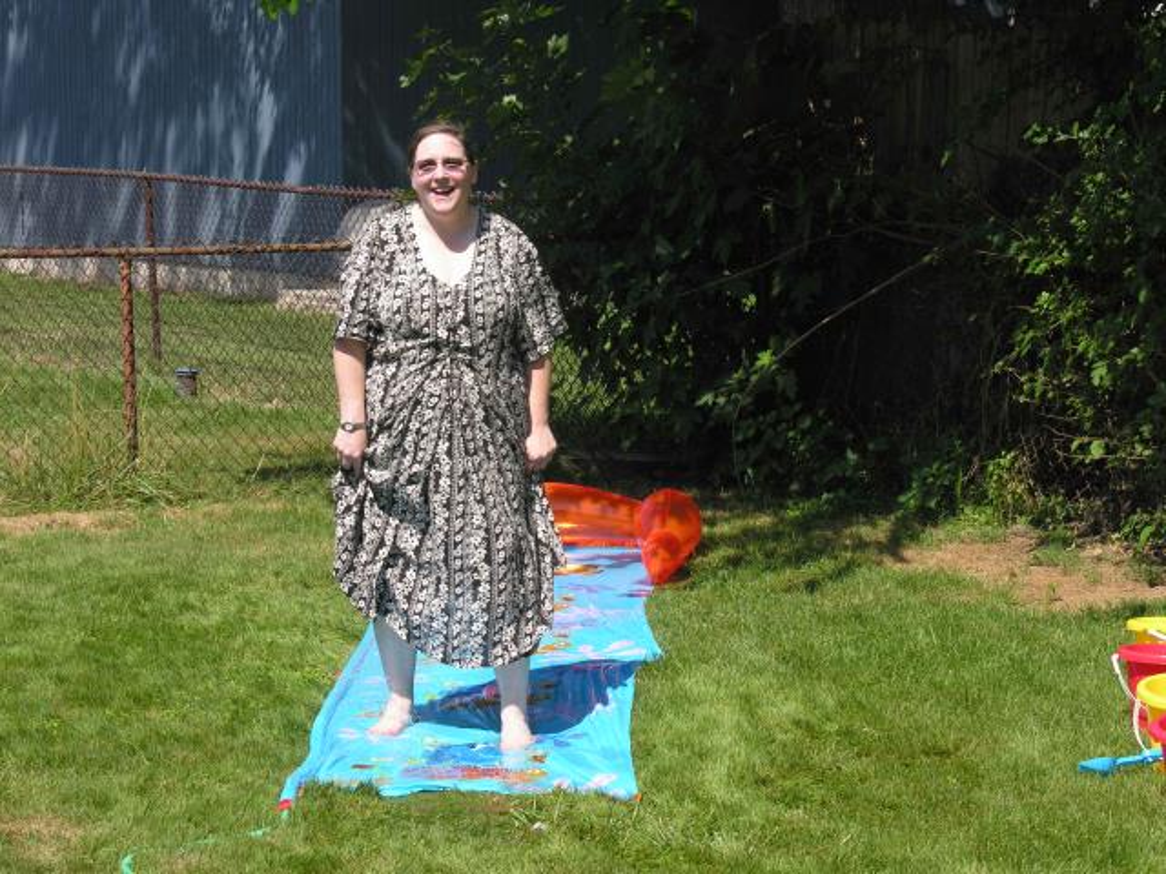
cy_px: 437
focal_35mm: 104
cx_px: 583
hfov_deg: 18.9
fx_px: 3503
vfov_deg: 14.2
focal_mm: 26.5
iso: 50
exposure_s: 1/153
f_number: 6.6
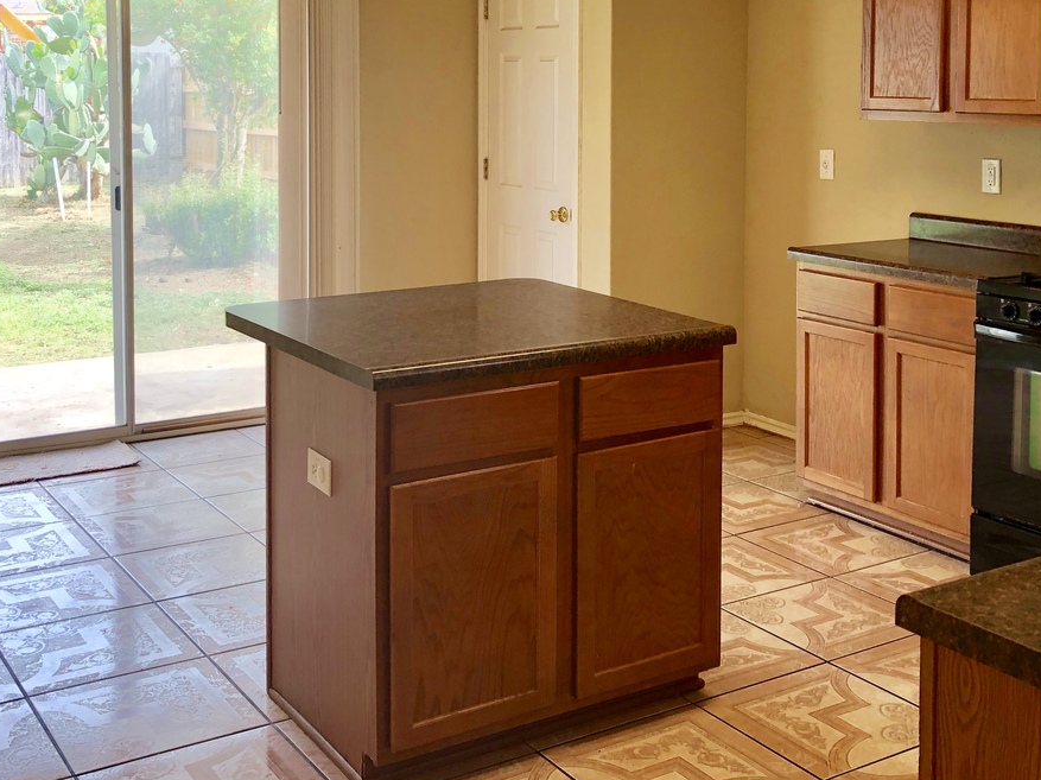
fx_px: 1383
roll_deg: +0.0
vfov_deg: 30.7
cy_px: 158
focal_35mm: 46
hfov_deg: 41.2
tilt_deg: -3.0
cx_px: 559
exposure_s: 1/120
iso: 50
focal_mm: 4
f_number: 1.8
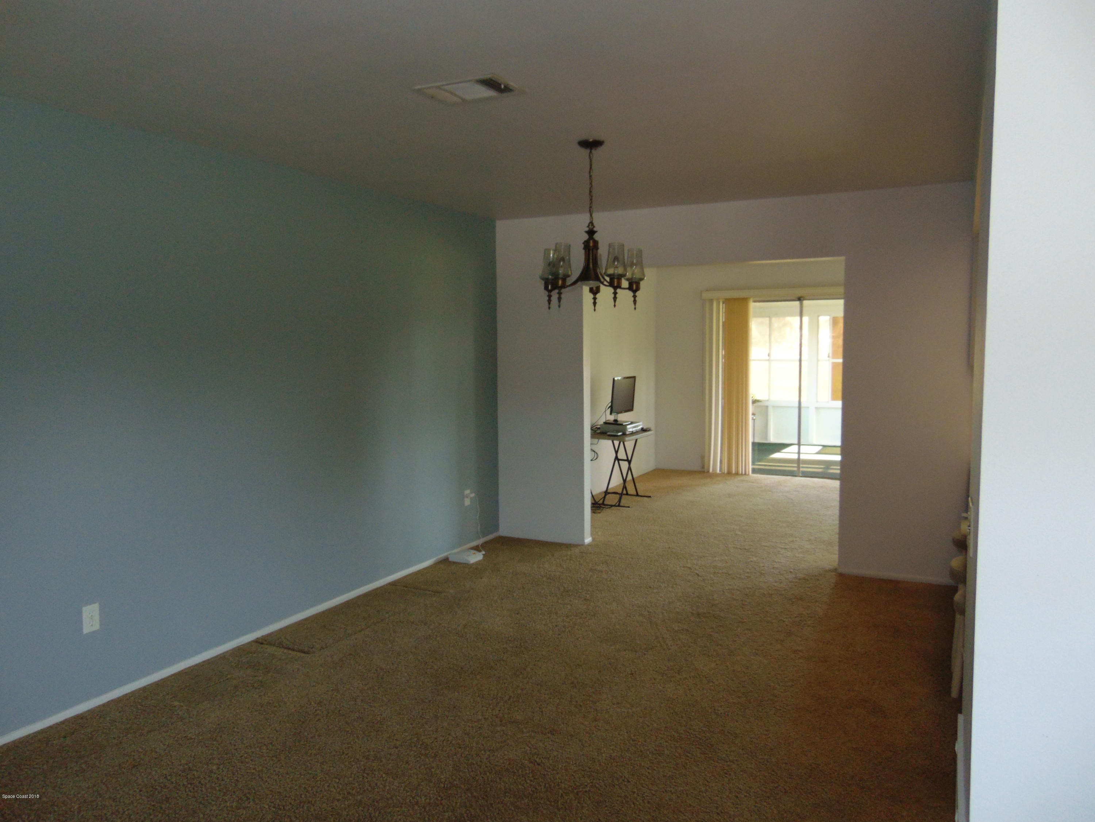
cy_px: 411
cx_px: 548
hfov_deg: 69.4
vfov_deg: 54.9
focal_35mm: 25
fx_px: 791
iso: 200
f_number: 3
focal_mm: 4.5
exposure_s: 1/30
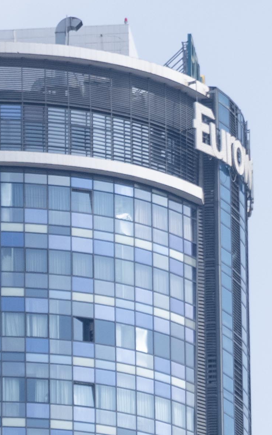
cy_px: 922
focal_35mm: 453
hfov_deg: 2.9
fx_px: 5374
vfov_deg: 4.6
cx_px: 271
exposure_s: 1/3200
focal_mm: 64
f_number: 2.8
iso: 250
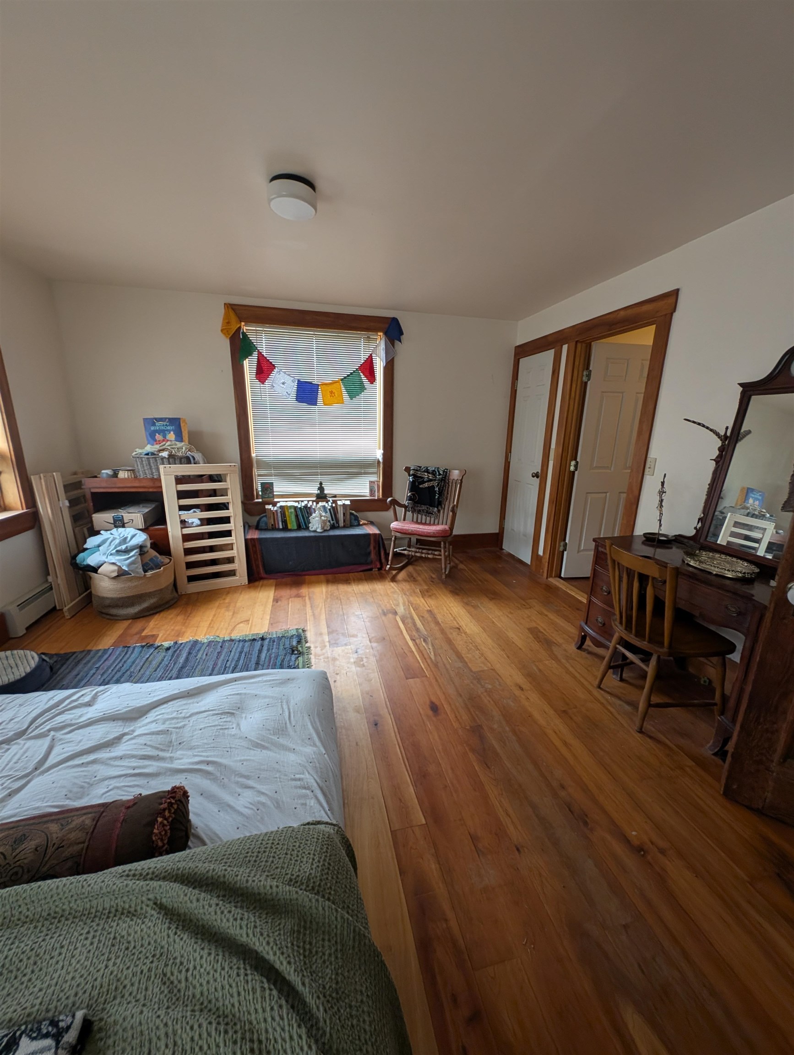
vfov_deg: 110.5
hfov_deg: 94.6
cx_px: 397
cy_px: 528
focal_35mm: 12
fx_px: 366
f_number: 1.95
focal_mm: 2.23
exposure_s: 1/45.3
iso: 124
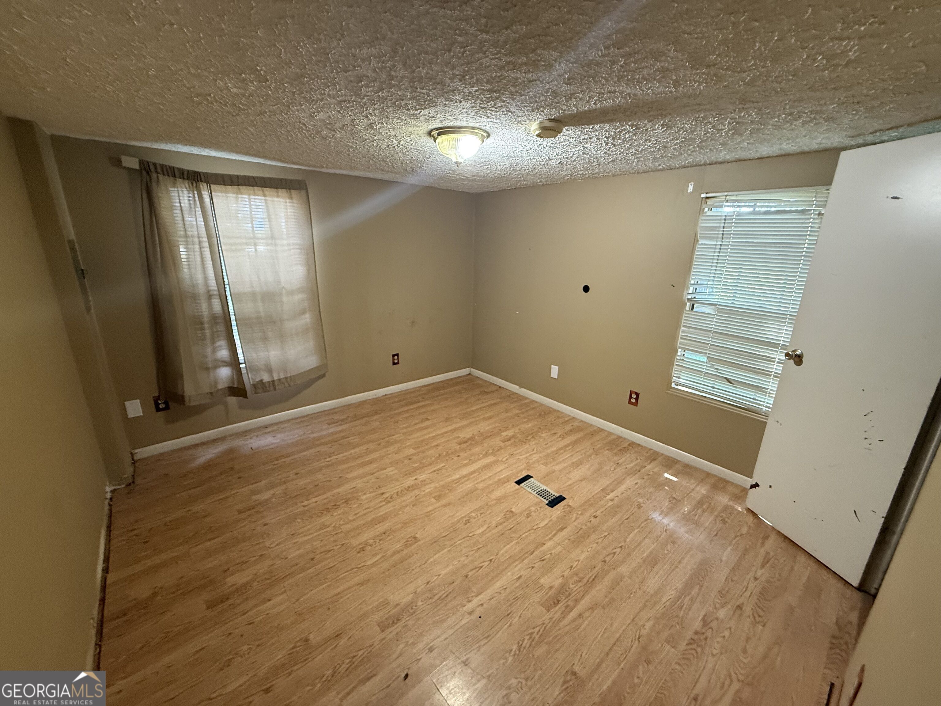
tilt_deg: -16.5
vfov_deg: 85.7
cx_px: 470
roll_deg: -2.0
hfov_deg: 102.1
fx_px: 381
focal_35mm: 14
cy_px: 353
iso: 500
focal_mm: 2.22
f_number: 2.2
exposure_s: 1/60
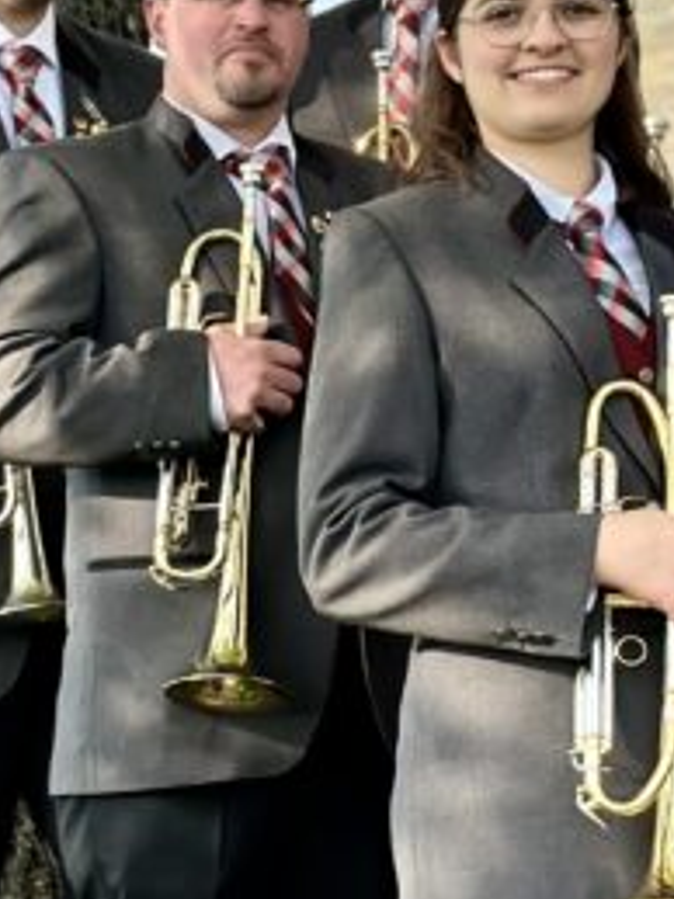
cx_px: 462
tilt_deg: +9.7
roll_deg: +0.6
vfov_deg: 10.4
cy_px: 233
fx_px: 4937
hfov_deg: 7.8
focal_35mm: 190
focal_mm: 6.86
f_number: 1.78
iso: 80
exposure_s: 1/1395
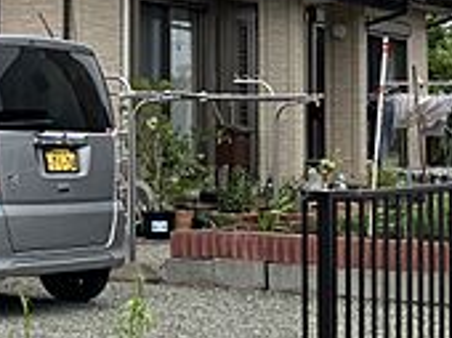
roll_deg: -1.5
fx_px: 1291
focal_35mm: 99
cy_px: 45
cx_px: -51
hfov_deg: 19.0
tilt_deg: +3.3
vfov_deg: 14.8
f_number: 1.8
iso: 32
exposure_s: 1/1869
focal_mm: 3.99
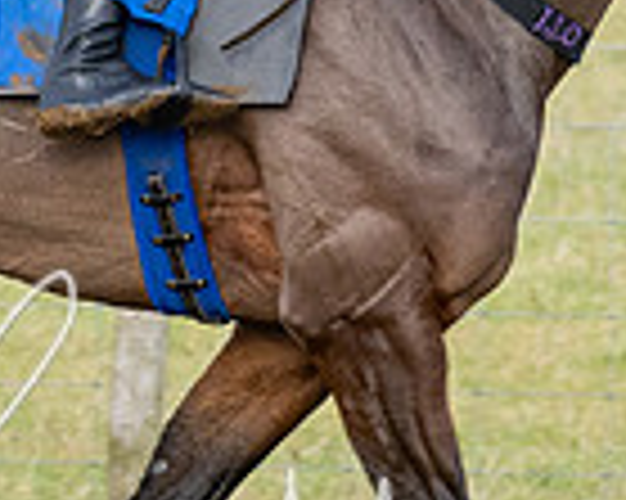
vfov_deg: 1.5
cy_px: 259
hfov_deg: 1.8
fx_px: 19514
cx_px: 406
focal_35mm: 1054
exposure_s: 1/800
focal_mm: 120
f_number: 5
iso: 400
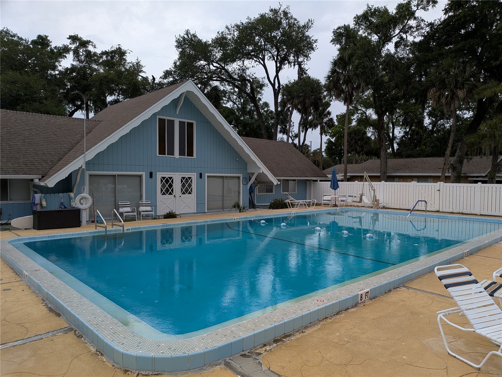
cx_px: 251
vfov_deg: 56.8
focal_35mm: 24
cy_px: 188
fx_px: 348
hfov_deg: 71.6
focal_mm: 4.53
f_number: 1.7
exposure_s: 1/1277
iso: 32
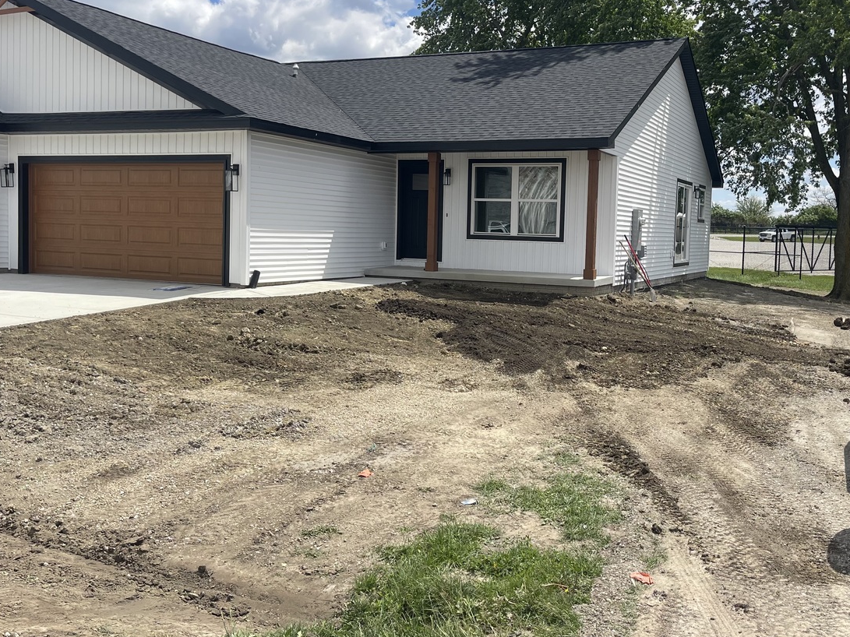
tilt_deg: -3.8
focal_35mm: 33
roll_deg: -1.7
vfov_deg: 42.9
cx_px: 500
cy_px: 277
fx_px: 810
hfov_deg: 55.0
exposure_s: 1/4348
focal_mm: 5.1
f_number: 1.6
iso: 32
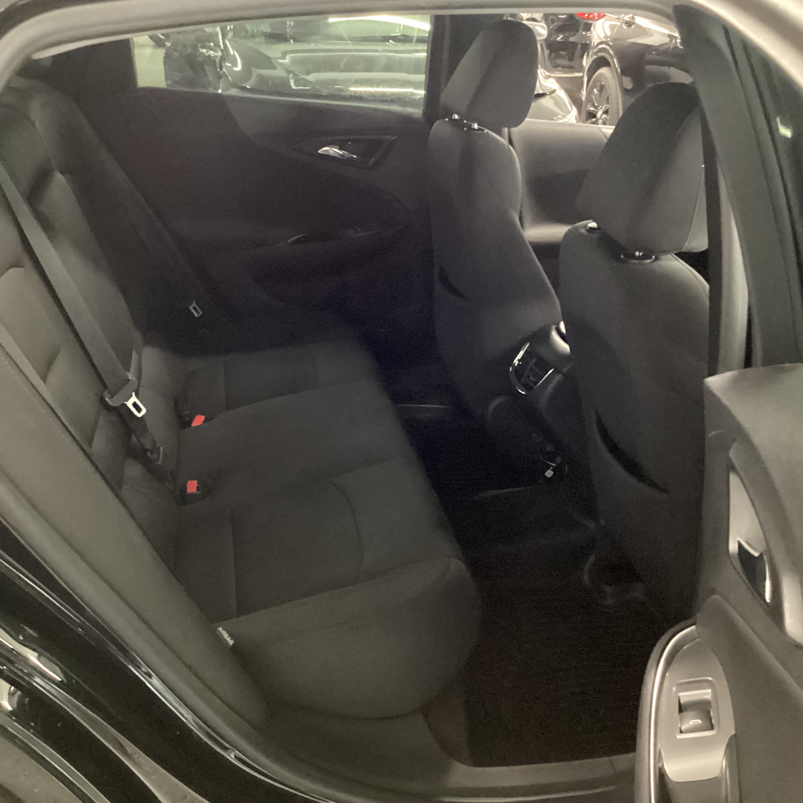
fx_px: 971
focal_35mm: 37
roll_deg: -2.9
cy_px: 397
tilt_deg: -25.4
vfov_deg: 44.9
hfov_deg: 44.9
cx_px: 373
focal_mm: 3.3
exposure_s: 1/15
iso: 640
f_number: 2.4
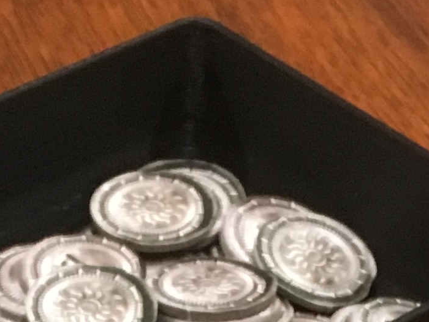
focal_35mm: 167
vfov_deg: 8.0
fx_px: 2070
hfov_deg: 11.8
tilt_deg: -49.1
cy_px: 852
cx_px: 97
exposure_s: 1/30
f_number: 2.2
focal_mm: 4.15
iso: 160
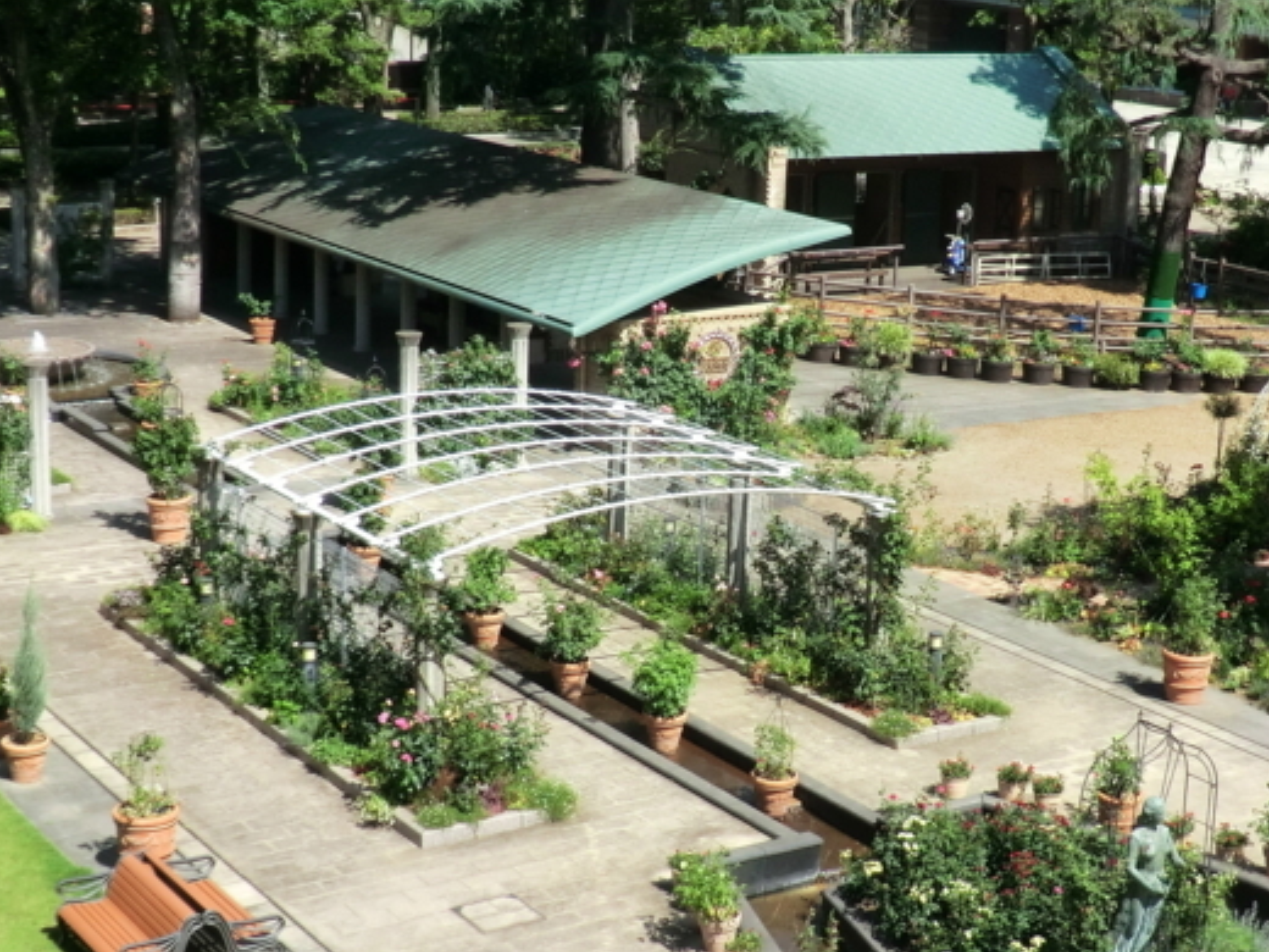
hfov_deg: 28.8
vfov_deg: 21.9
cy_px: 520
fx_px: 2456
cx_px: 830
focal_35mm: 67
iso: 80
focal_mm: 6.1
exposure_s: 1/125
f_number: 8.4
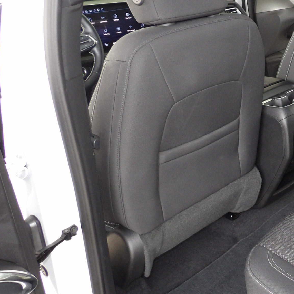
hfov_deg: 32.5
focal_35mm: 48
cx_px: 295
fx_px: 461
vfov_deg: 35.3
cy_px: 161
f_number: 3.2
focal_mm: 4.3
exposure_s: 1/33
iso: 200
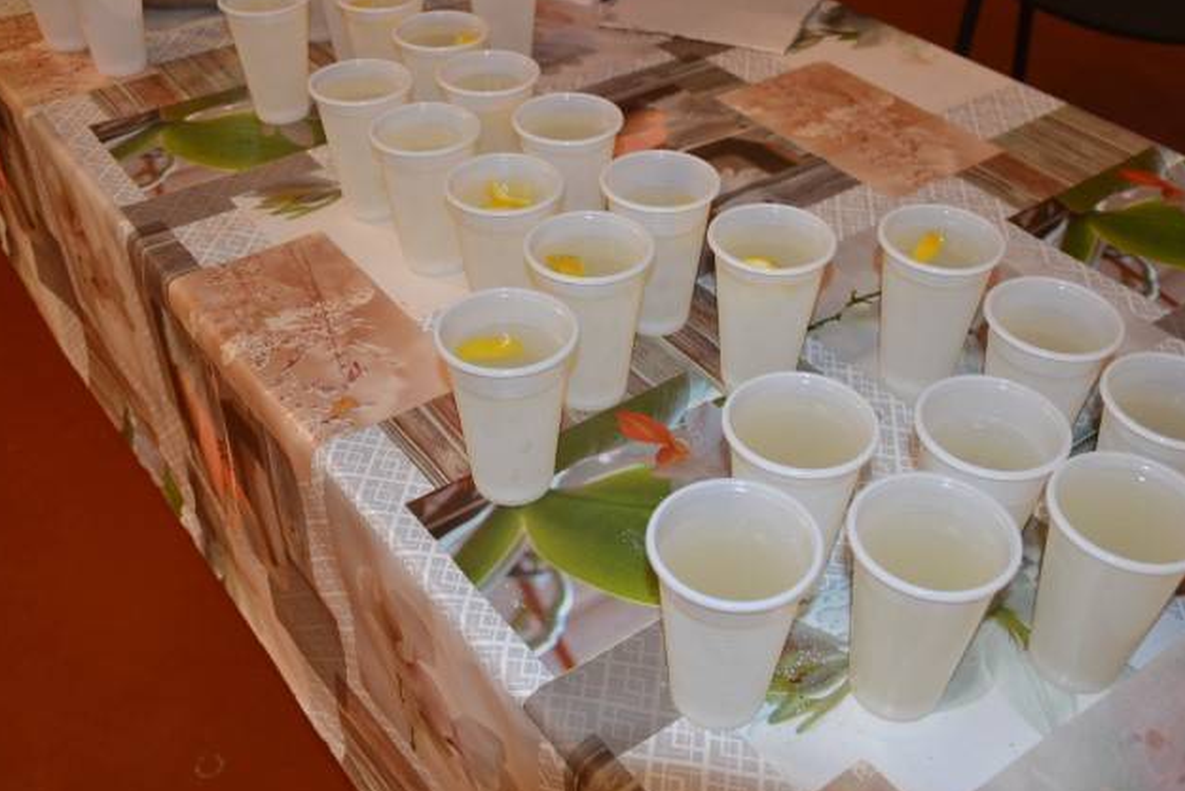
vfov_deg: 35.0
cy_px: 347
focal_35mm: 38
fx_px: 1251
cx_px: 629
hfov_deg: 50.7
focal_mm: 22
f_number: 3.8
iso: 640
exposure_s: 1/60
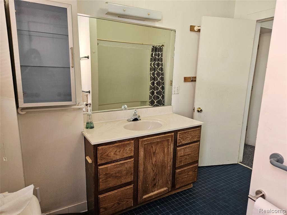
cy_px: 108
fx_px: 191
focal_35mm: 23
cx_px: 144
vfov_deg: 58.9
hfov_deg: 73.9
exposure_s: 1/120
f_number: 1.8
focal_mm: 5.4
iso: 200
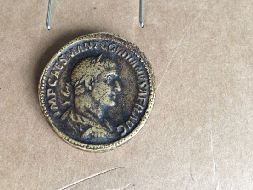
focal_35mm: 36
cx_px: 125
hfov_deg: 51.3
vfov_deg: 39.7
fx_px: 263
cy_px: 89
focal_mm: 4.13
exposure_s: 1/20
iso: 200
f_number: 2.4
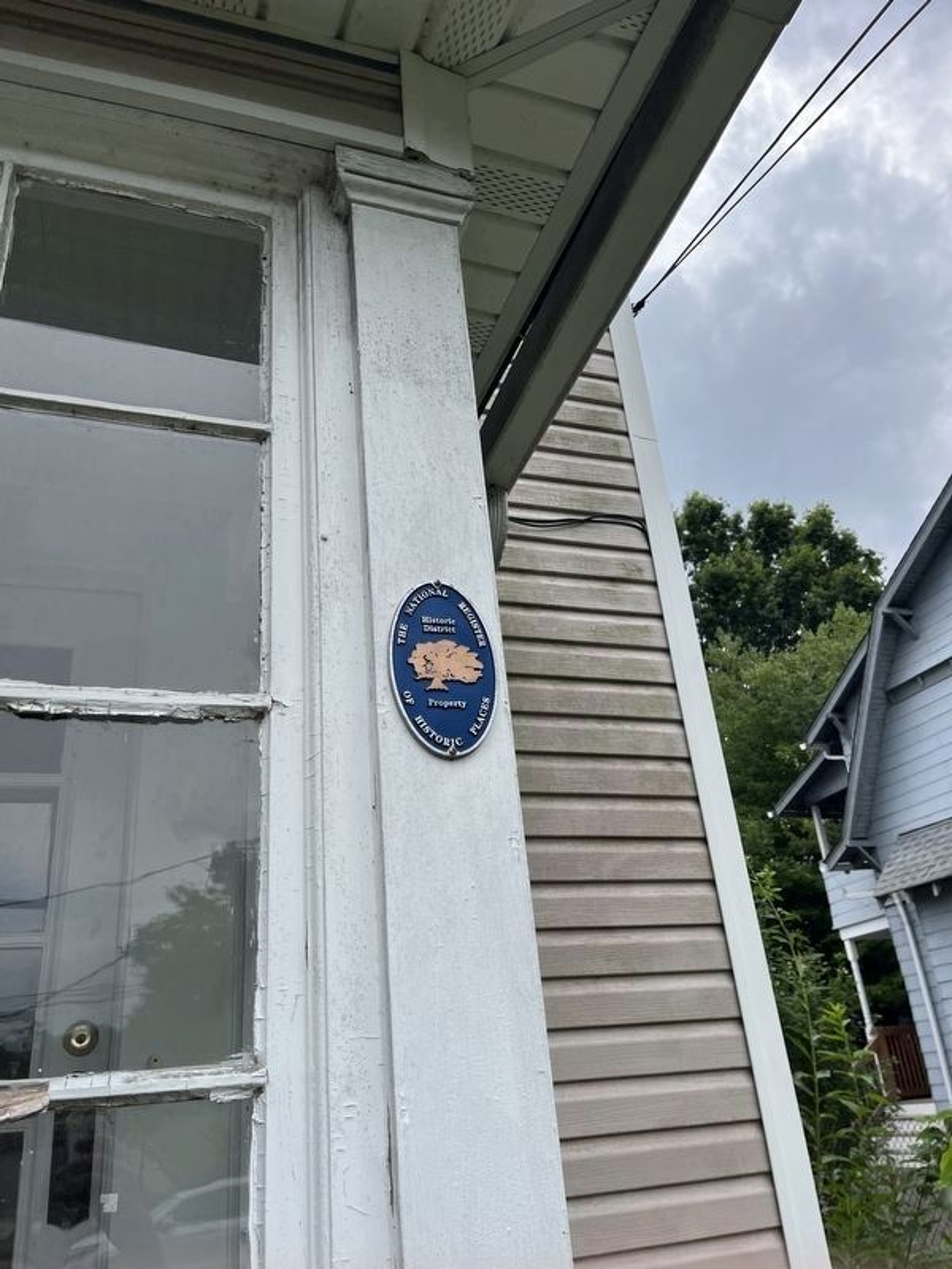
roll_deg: +6.5
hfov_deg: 53.1
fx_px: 953
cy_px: 634
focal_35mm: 26
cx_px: 476
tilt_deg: +20.7
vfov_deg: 67.3
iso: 50
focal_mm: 5.1
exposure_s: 1/2513
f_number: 1.6
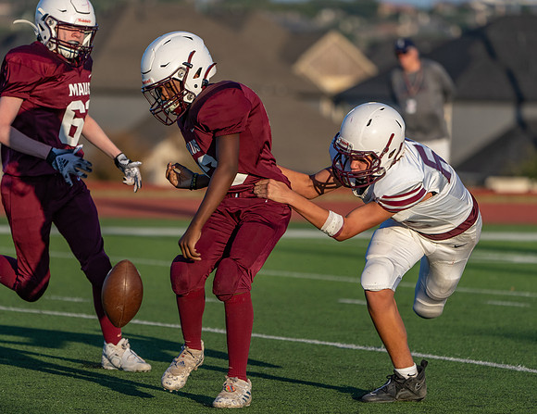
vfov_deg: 3.9
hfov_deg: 5.1
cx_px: 227
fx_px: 6032
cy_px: 221
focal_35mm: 385
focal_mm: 306
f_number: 5.6
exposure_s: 1/1000
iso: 160
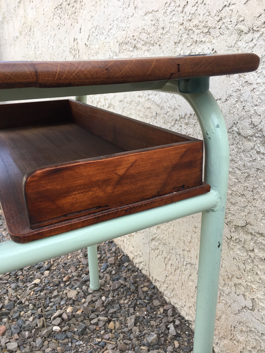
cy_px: 176
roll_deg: -1.4
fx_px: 296
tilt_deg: -19.0
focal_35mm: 29
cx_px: 132
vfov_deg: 61.7
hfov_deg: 48.2
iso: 25
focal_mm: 4.15
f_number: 2.2
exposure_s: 1/257
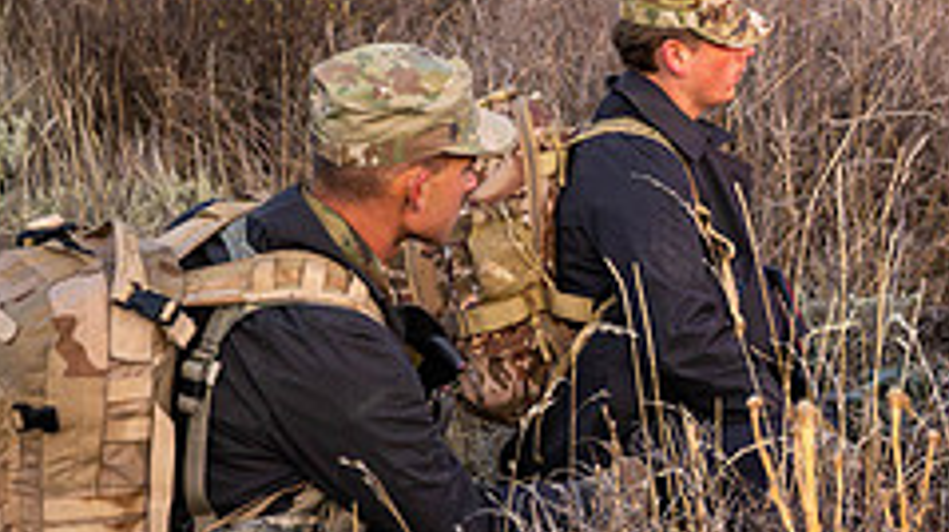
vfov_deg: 13.3
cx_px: 1051
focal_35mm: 91
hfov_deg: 22.1
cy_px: 327
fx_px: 2288
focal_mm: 33
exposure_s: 1/125
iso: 5000
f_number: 2.8
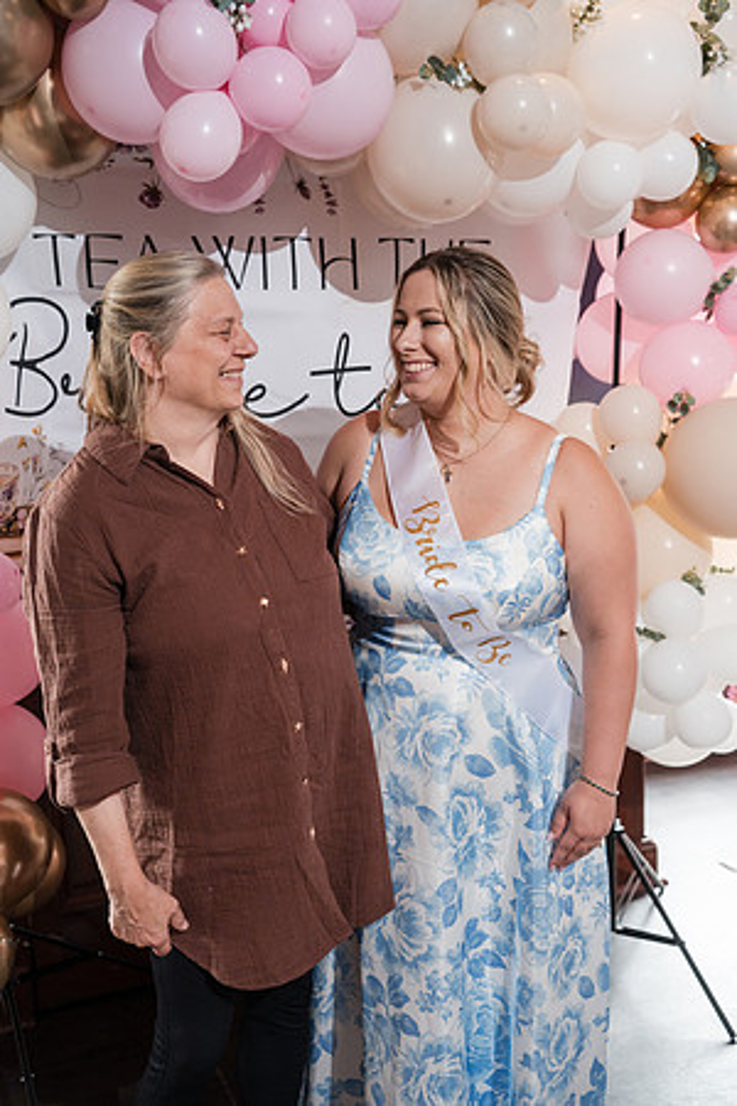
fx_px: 1290
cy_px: 553
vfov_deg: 46.4
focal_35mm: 42
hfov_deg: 31.9
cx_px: 368
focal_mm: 42
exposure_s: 1/250
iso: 2000
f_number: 4
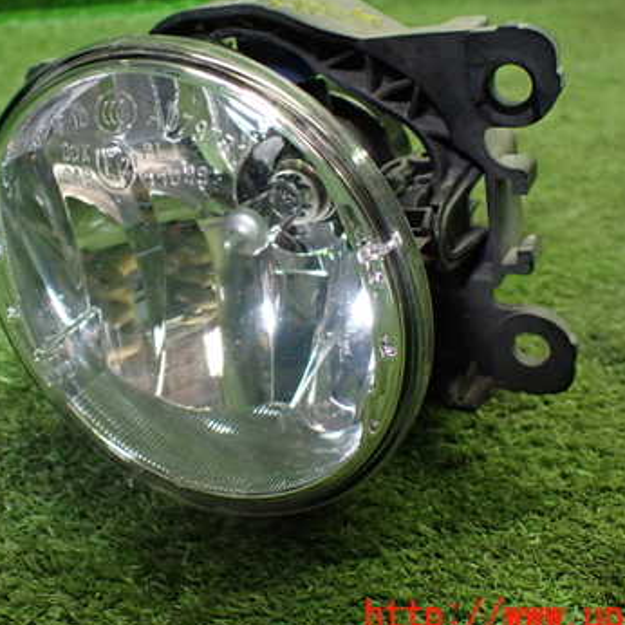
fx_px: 940
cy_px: 233
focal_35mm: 46
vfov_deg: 36.6
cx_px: 231
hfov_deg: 36.6
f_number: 2.3
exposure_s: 1/125
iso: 800
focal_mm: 5.4
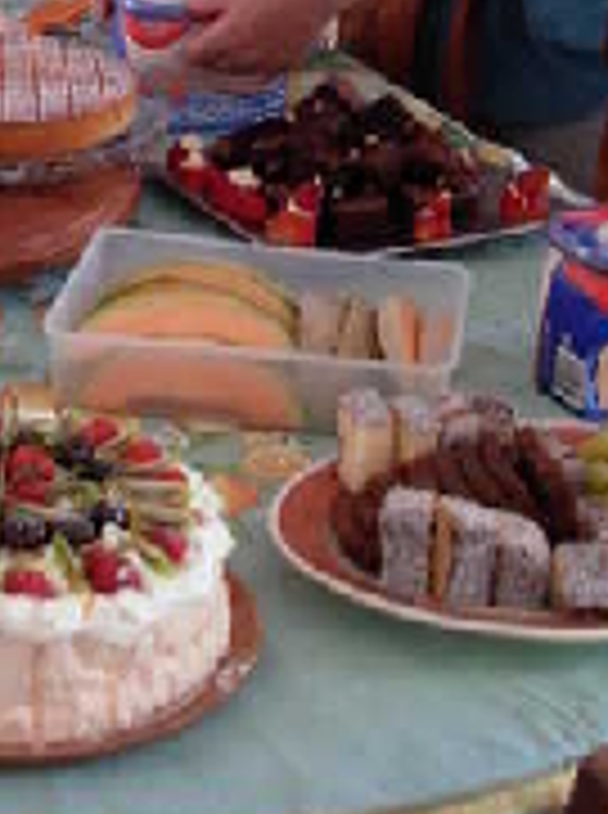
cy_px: -94
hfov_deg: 14.5
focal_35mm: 101
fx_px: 2374
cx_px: 117
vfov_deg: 18.7
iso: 79
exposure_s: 1/6.1
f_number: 2.9
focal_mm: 6.3
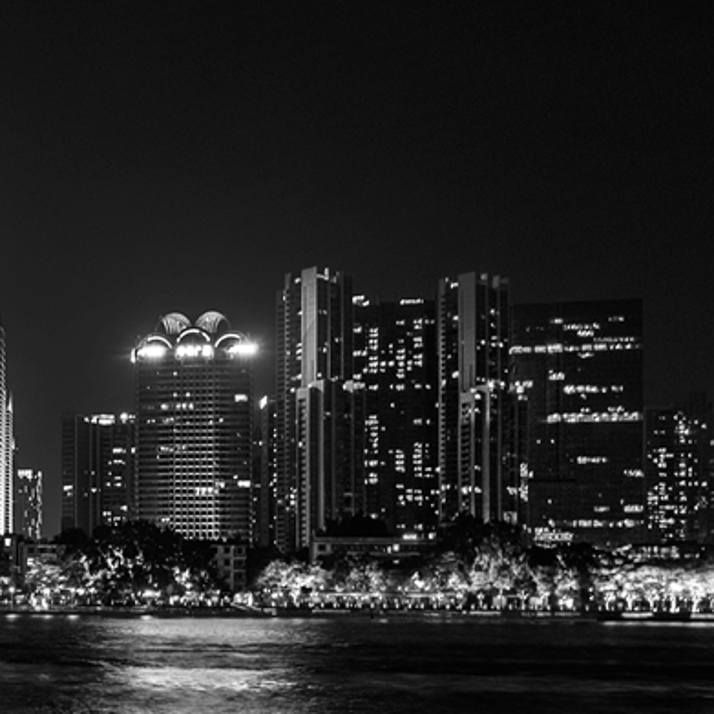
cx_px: -186
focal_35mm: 60
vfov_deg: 28.5
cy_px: 446
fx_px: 1400
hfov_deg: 25.2
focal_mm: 18
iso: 100
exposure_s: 2
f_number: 13
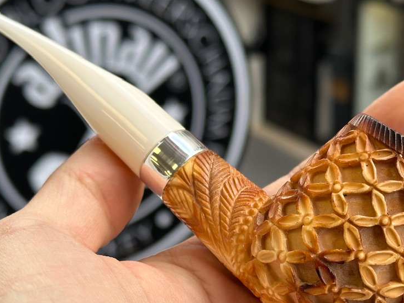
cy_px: 190
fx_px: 981
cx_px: 254
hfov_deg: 23.2
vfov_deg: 17.6
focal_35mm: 84
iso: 50
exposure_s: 1/218
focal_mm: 6.86
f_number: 1.78
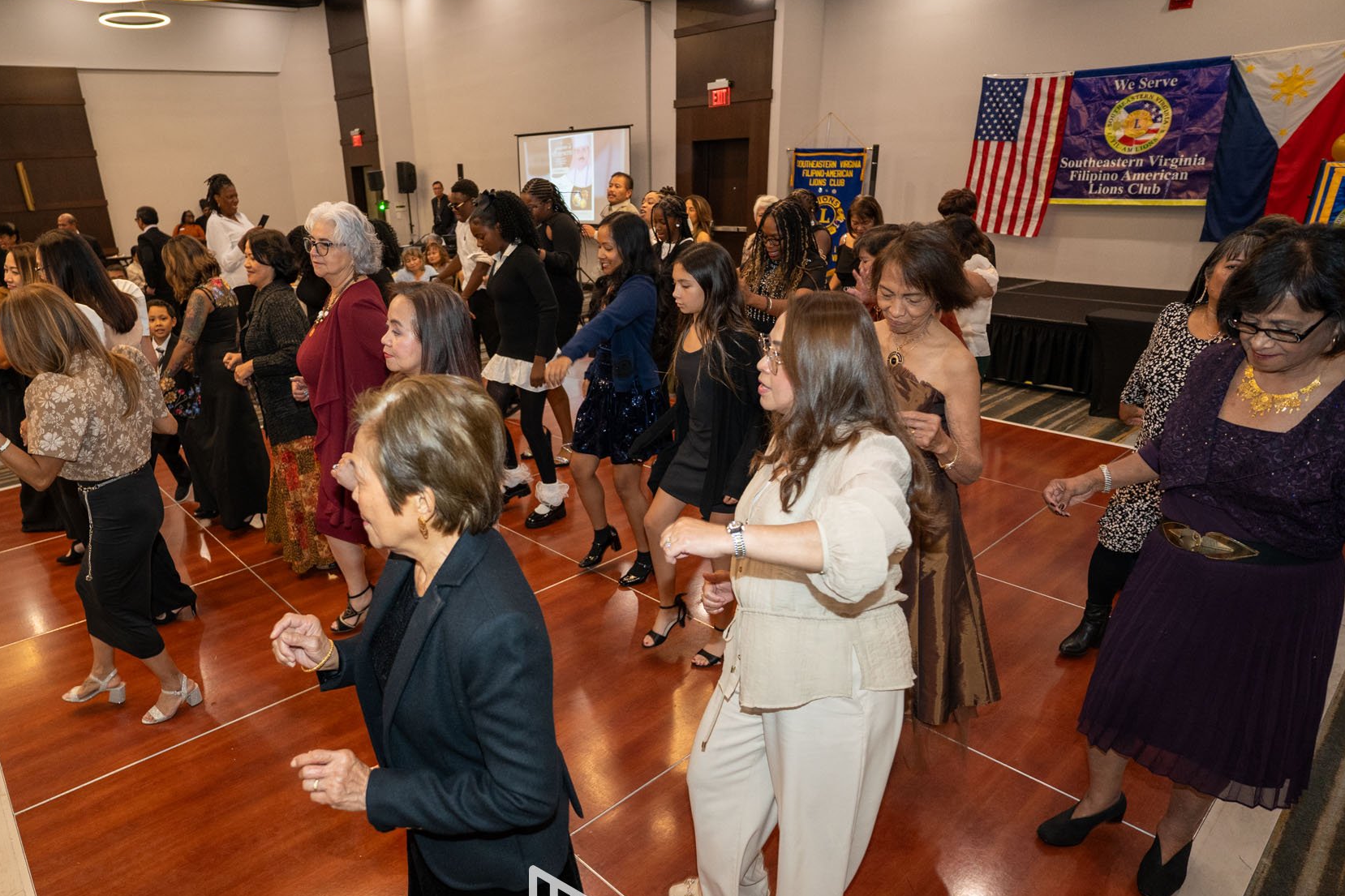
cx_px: 567
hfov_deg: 80.6
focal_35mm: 21
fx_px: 784
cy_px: 507
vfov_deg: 59.3
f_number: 3.2
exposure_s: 1/125
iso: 1600
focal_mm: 17
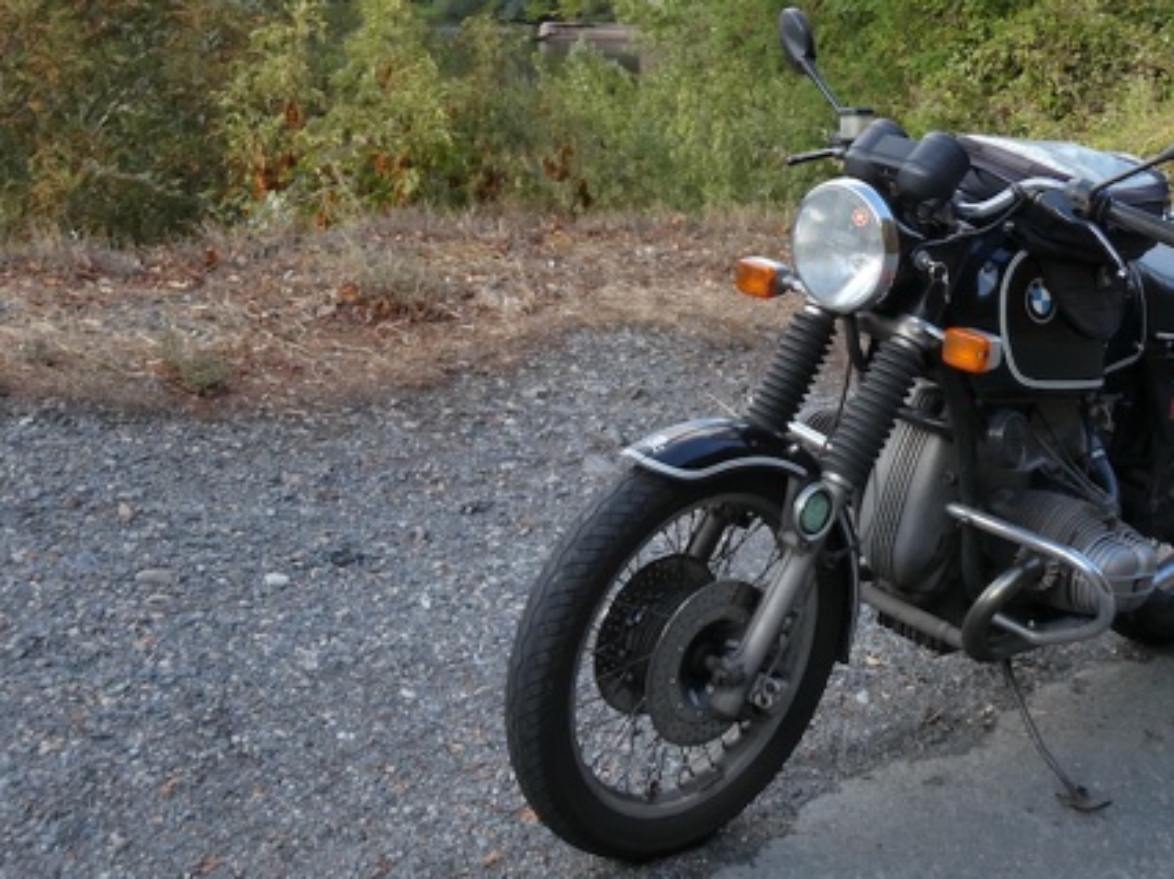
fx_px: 2102
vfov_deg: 23.3
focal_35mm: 62
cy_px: 179
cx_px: 595
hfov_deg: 31.2
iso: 80
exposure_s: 1/125
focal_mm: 5.8
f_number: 3.6
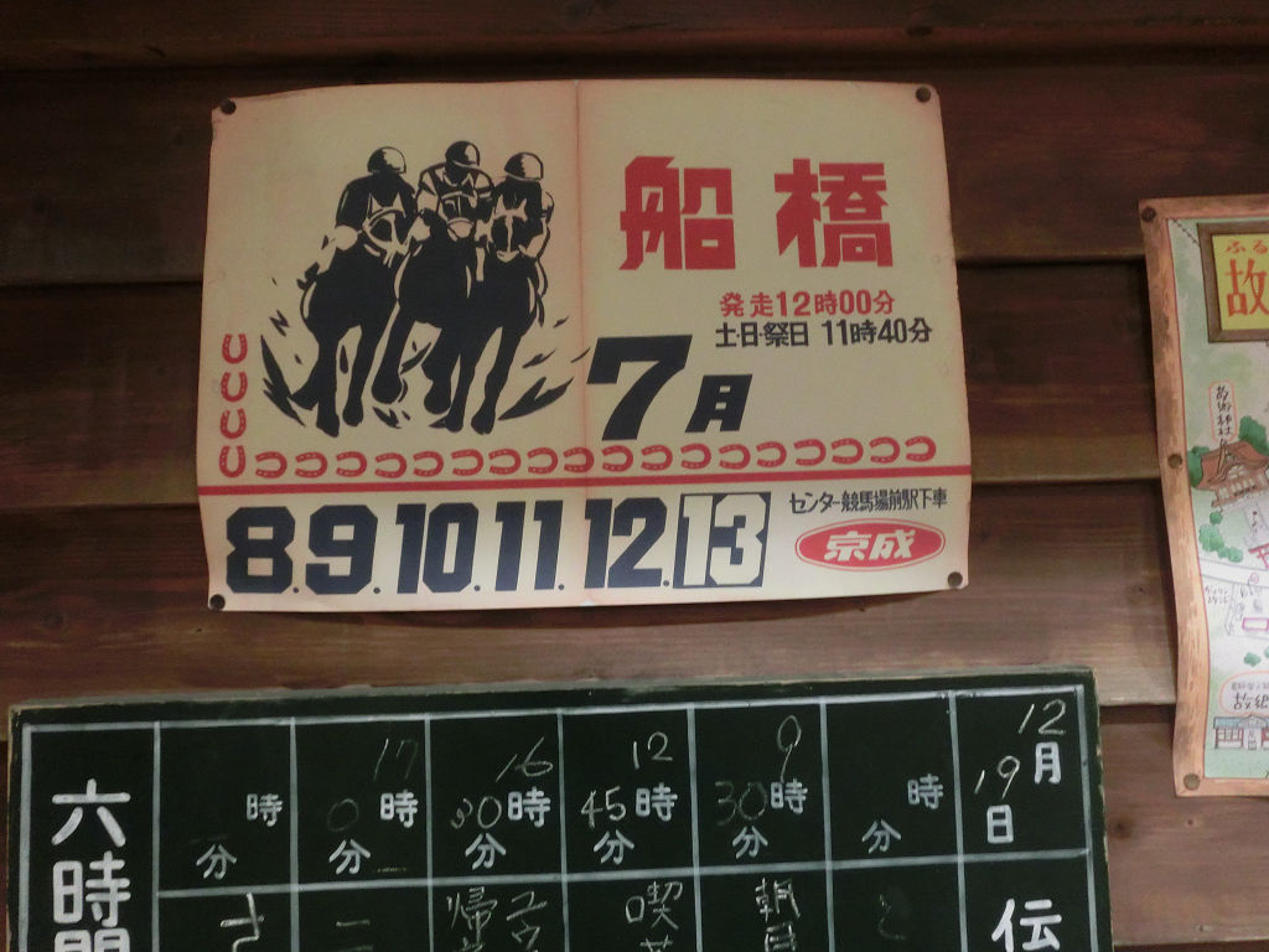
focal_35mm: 28
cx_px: 634
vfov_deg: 49.7
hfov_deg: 63.4
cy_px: 476
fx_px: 1026
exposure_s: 1/40
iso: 800
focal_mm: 5
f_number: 3
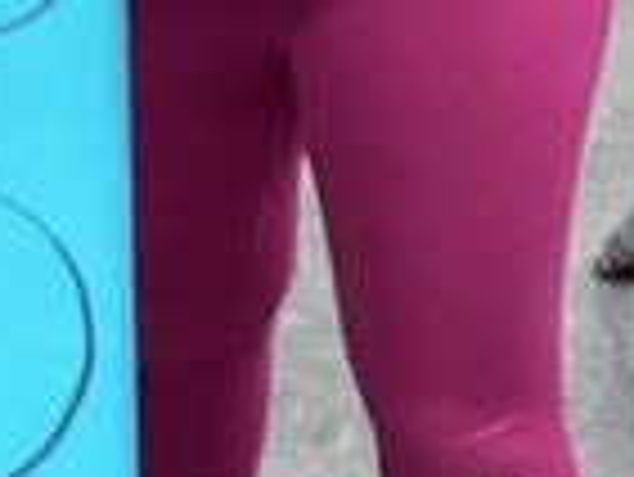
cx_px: -818
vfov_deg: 6.6
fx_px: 4124
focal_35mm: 225
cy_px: 0
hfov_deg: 8.2
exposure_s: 1/60
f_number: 2.4
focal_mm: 3.3
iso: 125
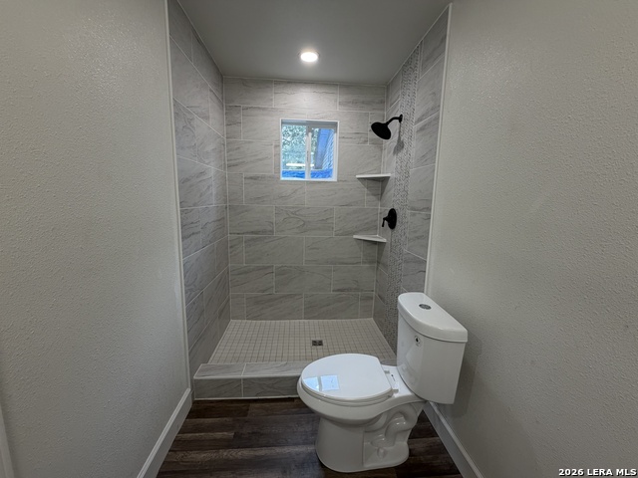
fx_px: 258
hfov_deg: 102.1
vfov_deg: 85.7
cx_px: 319
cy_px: 239
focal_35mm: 14
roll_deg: -1.0
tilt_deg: -8.7
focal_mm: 2.22
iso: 200
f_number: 2.2
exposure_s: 1/120
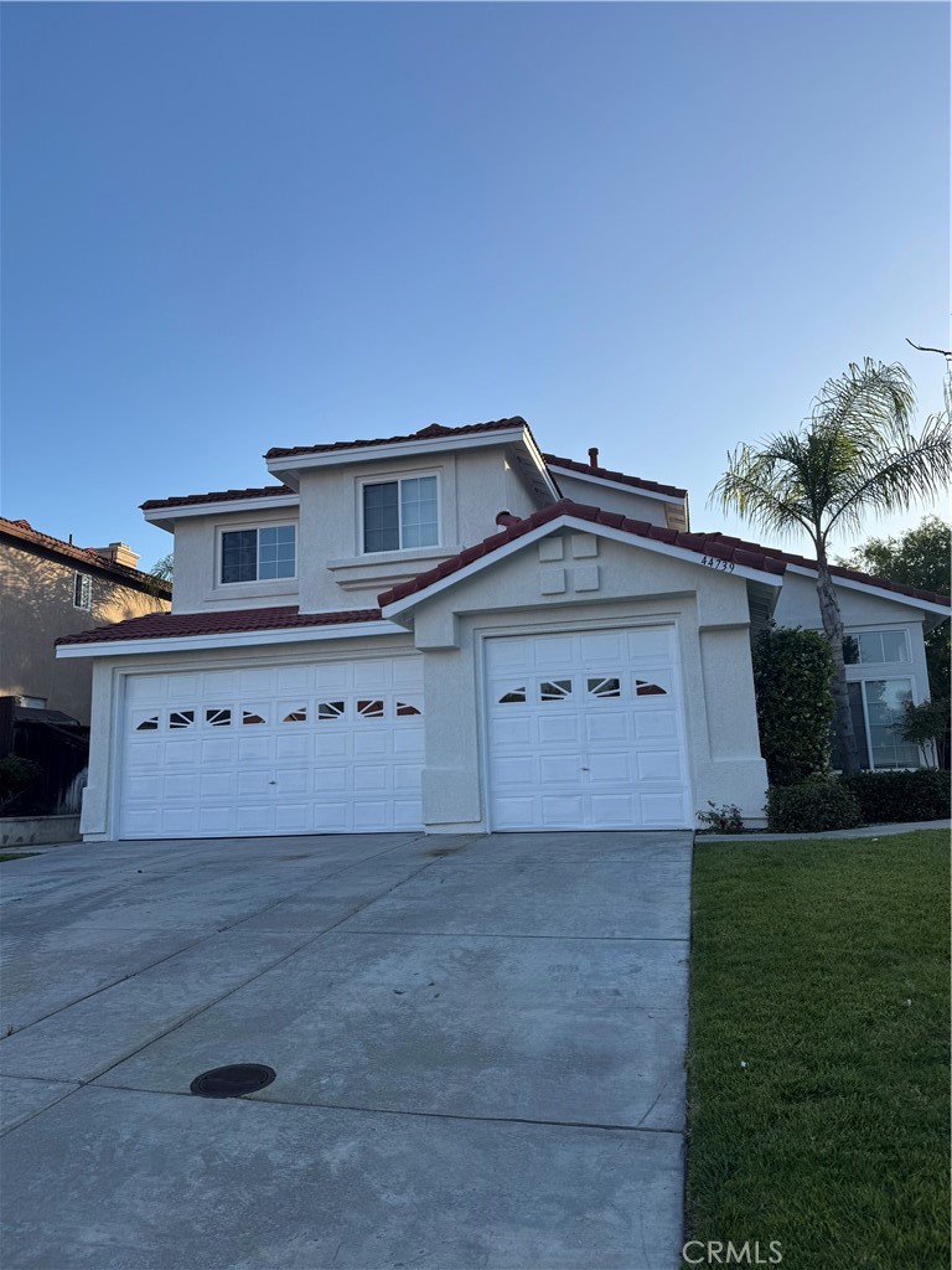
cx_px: 476
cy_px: 635
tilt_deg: +12.3
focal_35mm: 24
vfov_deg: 71.6
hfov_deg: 56.8
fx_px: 880
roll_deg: +1.5
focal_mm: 6.76
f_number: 1.78
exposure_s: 1/2604
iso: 80
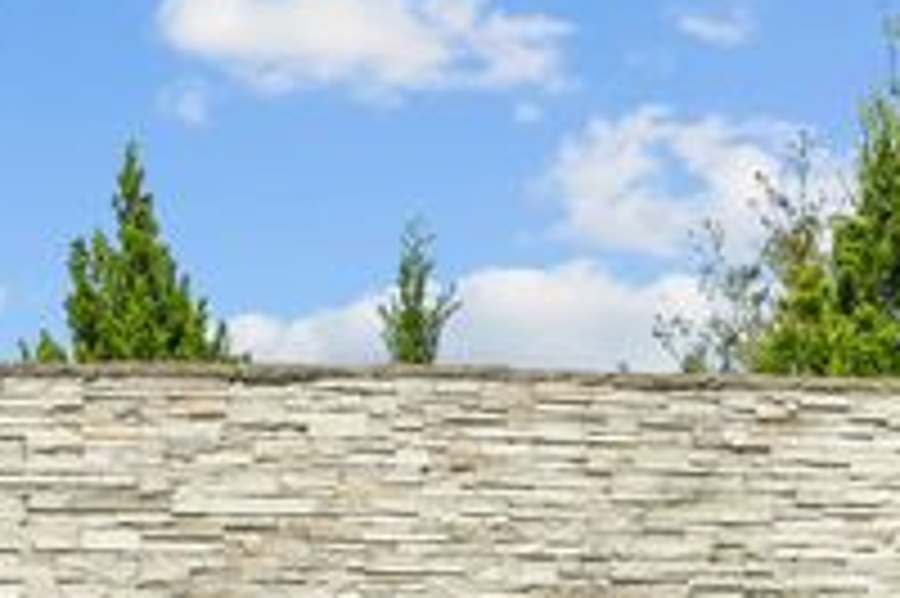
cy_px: 830
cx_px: -176
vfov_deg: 13.6
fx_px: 2398
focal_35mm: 96
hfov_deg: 20.0
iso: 2000
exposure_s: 1/640
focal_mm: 30
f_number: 8
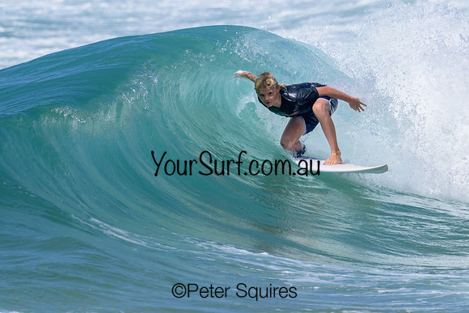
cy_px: 137
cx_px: 319
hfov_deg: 1.9
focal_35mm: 1087
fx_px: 14161
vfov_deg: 1.3
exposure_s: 1/2000
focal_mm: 800
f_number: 11
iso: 720
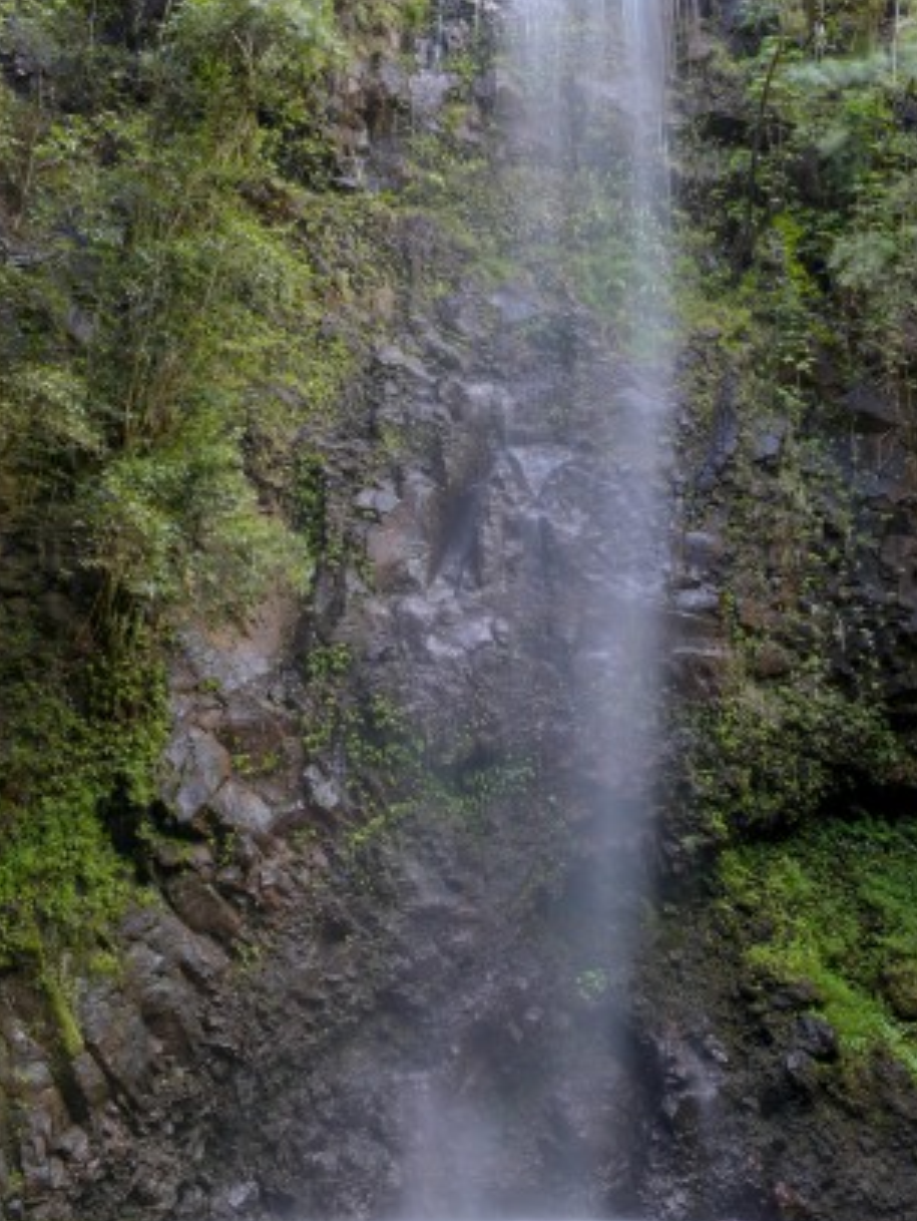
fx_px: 1306
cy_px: 489
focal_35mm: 37
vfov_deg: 49.8
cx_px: 436
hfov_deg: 38.7
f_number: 22
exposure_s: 1.3
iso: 64
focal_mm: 29
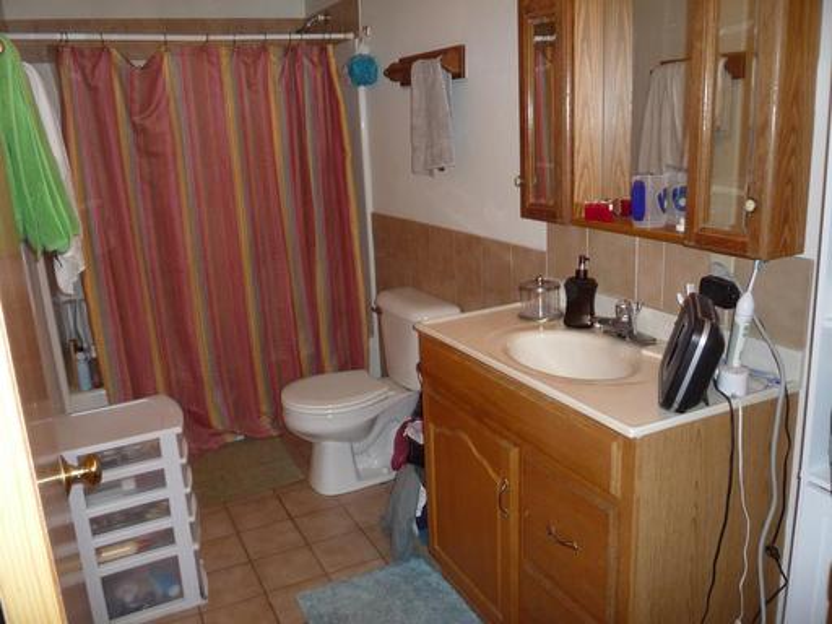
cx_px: 416
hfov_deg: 60.0
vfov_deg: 46.8
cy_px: 312
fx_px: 721
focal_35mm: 30
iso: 160
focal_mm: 5.2
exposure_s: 1/30
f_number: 3.3
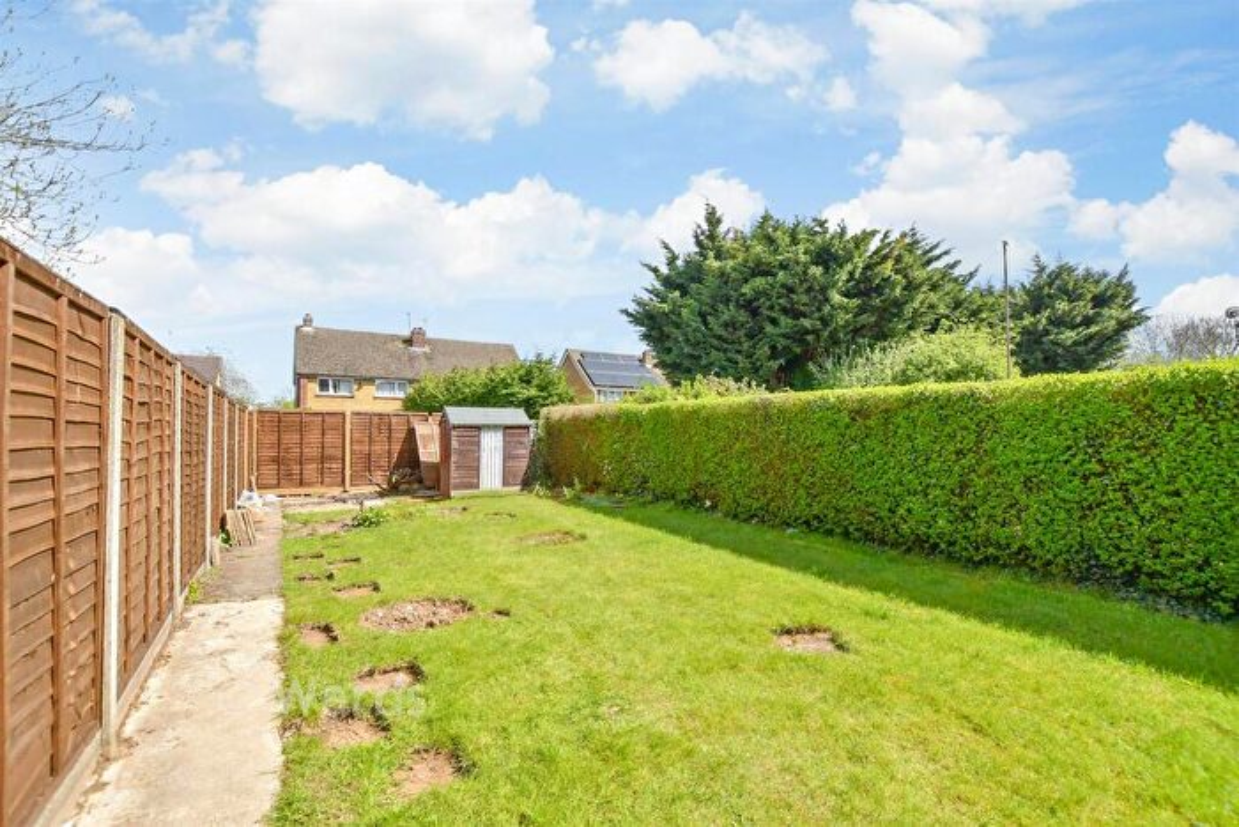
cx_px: 620
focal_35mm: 15
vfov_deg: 77.4
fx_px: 516
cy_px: 414
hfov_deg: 100.4
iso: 320
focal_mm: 10
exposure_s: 1/640
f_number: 8
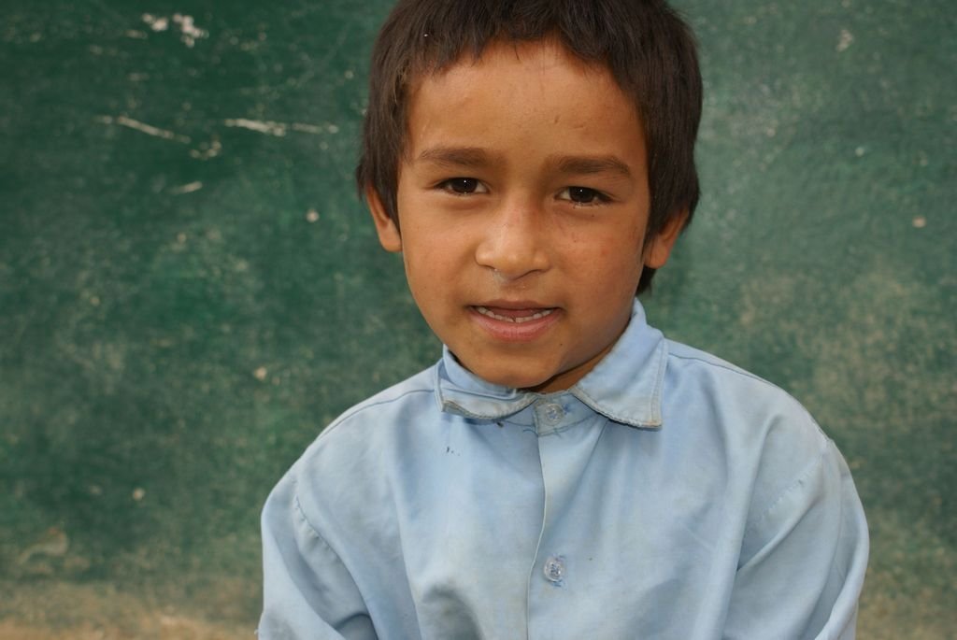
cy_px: 320
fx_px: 1597
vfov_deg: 22.7
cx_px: 478
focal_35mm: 60
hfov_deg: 33.4
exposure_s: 1/100
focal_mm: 40
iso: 160
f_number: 5.6
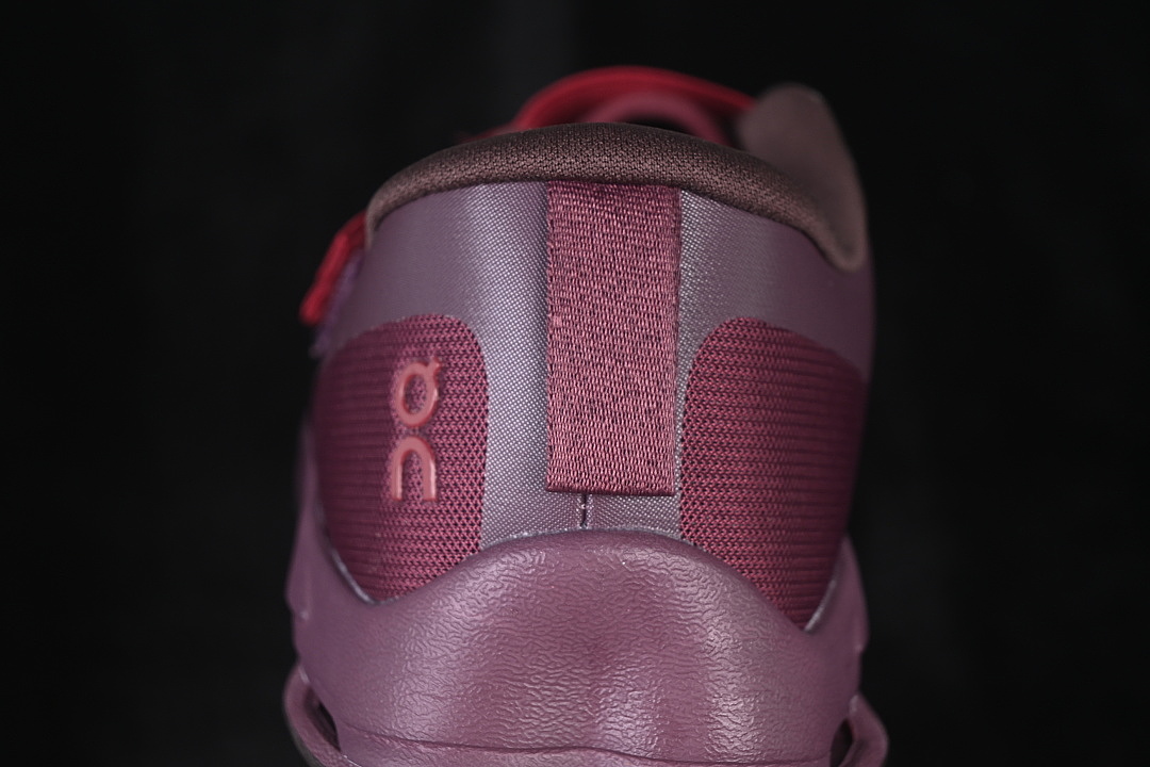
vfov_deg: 18.2
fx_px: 2396
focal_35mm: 75
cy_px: 384
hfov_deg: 27.0
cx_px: 575
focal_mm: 50
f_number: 6.3
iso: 160
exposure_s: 1/50
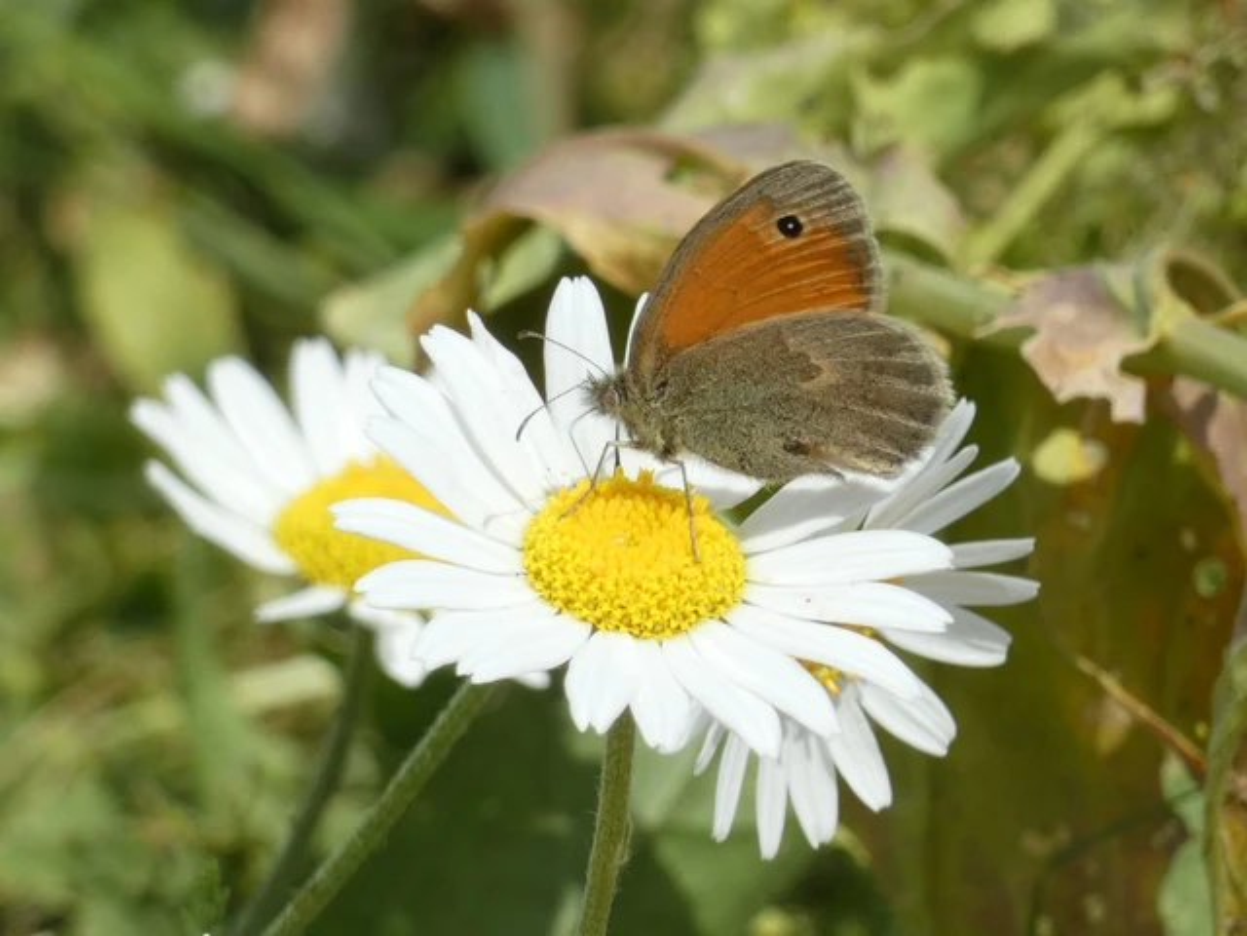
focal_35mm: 258
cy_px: 468
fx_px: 9294
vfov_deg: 5.8
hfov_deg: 7.7
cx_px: 624
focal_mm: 46.2
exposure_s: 1/200
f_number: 5.5
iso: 80
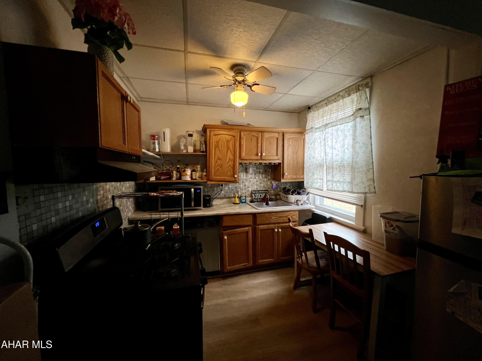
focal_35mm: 13
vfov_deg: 89.9
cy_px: 180
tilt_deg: -6.2
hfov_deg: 106.2
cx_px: 241
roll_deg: -1.2
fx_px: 181
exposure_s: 1/60
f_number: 1.8
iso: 160
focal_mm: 1.57
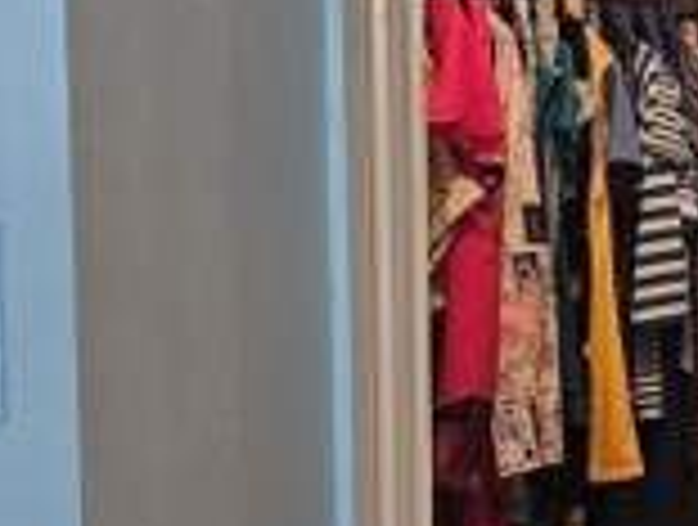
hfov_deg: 23.3
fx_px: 1435
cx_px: 968
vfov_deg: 20.6
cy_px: 391
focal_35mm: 71
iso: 1000
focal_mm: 6.3
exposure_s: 1/120
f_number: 1.7
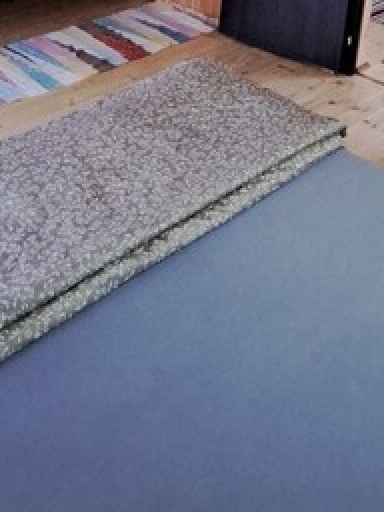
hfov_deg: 27.9
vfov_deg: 31.6
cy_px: -80
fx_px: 769
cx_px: 248
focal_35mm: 52
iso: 500
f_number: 2.2
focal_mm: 1.74
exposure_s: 1/20
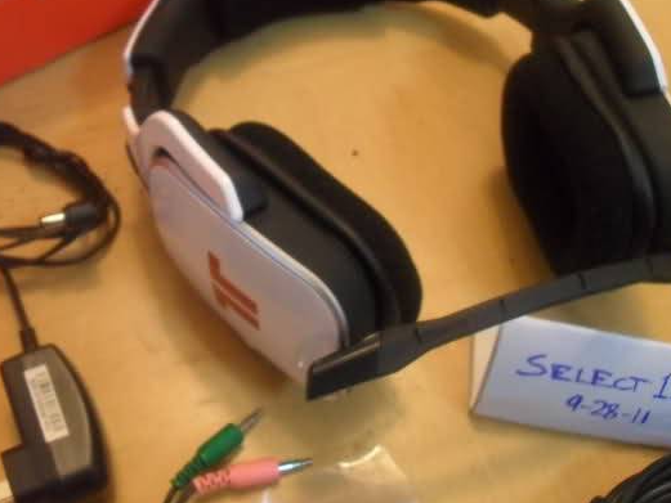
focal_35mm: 43
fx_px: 834
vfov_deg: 33.6
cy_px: 217
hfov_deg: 43.8
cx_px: 313
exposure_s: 1/20
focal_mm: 6.2
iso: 400
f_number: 2.8
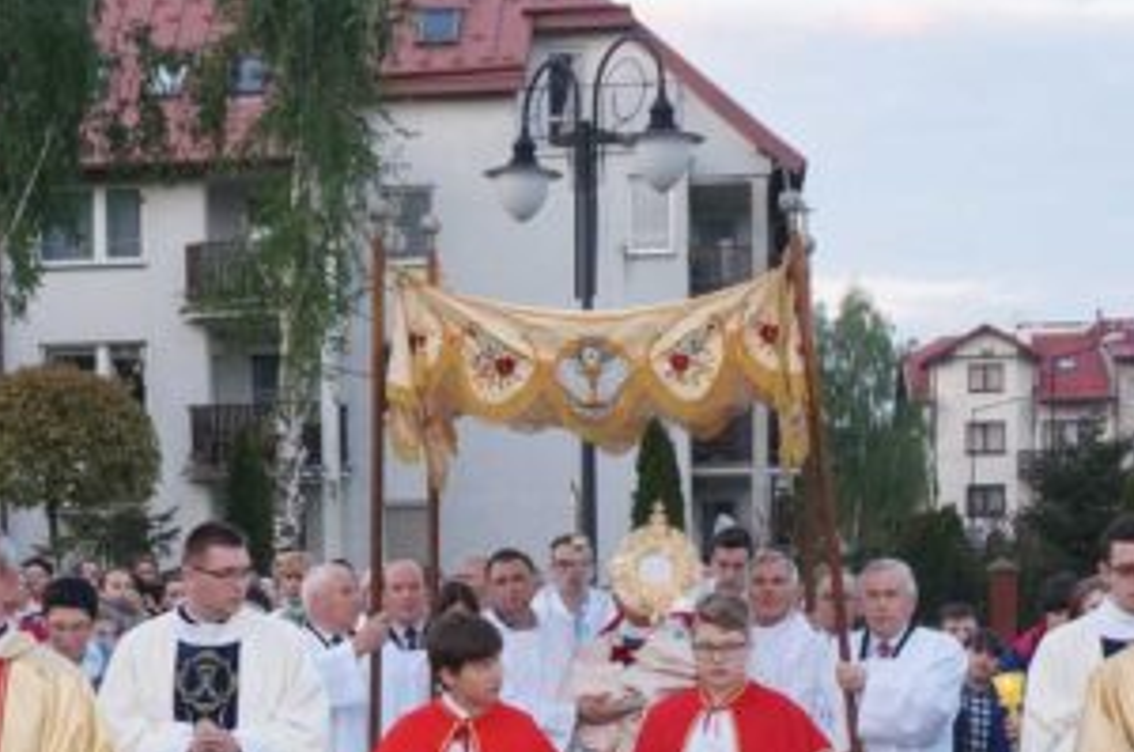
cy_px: 733
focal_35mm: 82
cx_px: 321
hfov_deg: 24.6
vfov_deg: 16.3
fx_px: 2579
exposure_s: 1/160
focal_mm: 16
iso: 640
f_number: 4
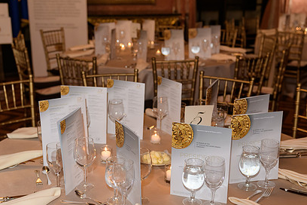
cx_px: 153
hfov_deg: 36.9
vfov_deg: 24.9
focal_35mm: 54
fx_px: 460
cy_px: 136
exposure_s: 1/125
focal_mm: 38
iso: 1000
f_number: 3.2
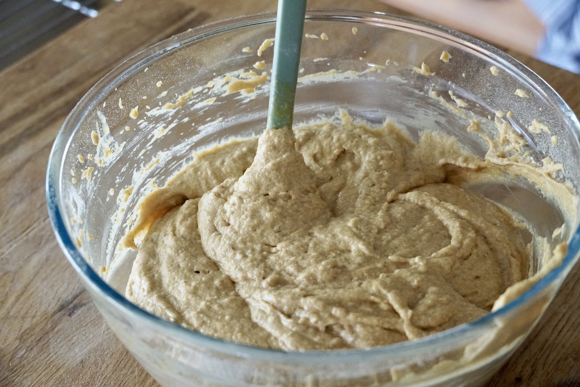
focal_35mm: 66
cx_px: 290
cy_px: 194
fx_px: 1063
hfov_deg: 30.5
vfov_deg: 20.6
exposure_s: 1/160
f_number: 5
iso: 5000
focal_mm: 44
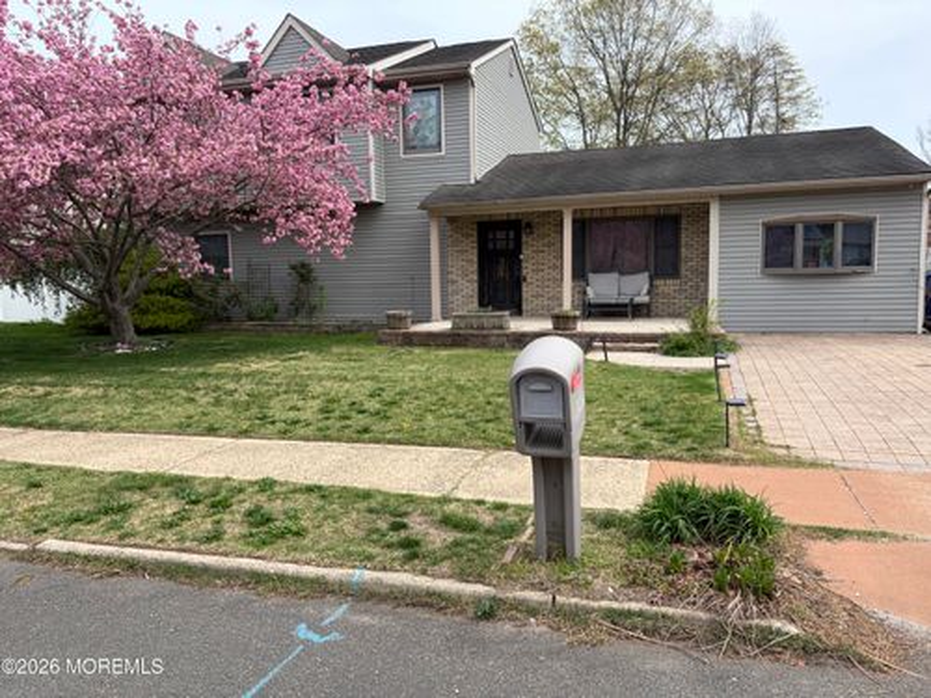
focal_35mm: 26
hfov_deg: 67.3
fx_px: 699
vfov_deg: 53.1
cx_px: 466
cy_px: 349
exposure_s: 1/2364
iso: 50
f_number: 1.6
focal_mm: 5.96
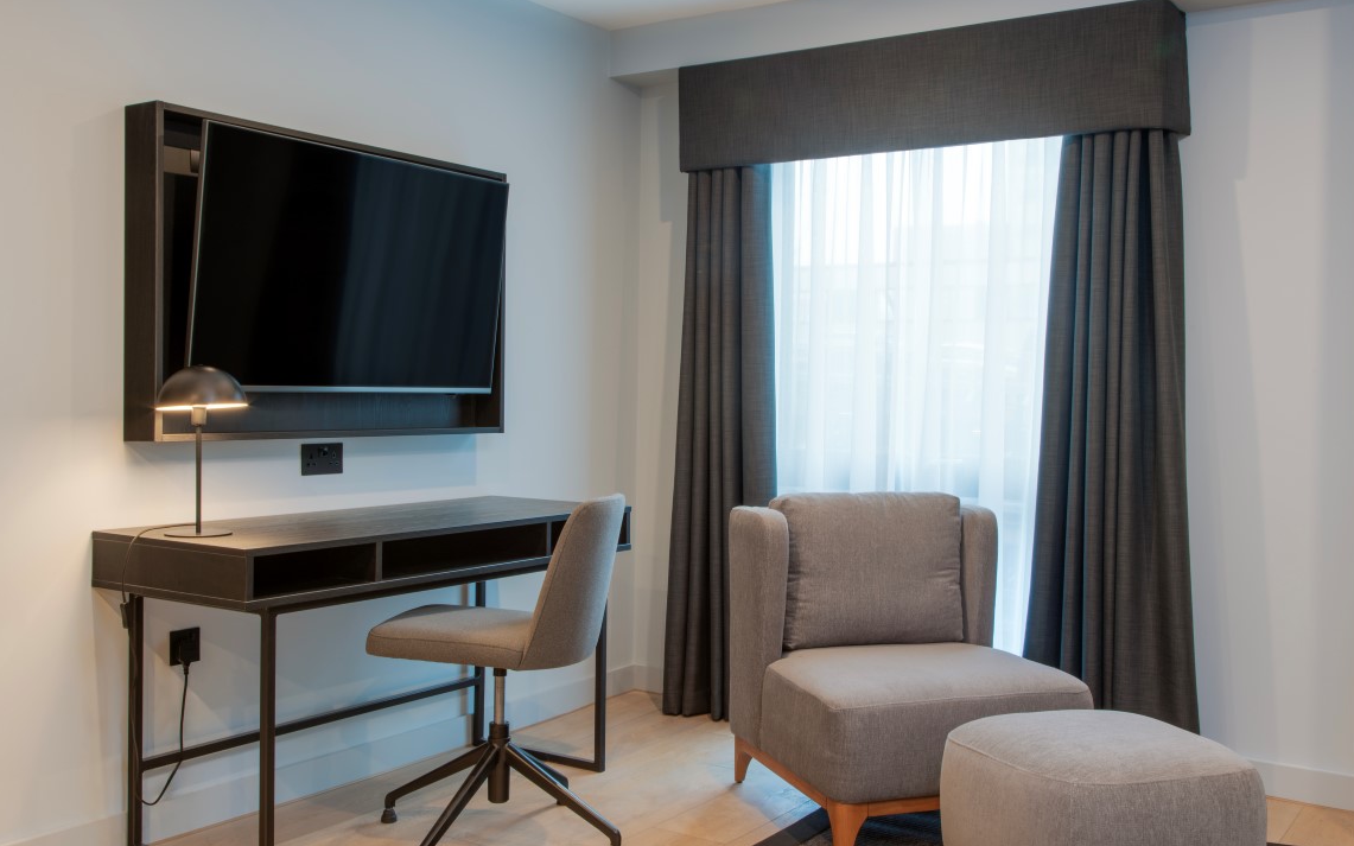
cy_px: 411
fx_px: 1328
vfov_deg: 35.3
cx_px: 677
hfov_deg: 54.0
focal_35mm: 36
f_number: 16
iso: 125
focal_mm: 35
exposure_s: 13
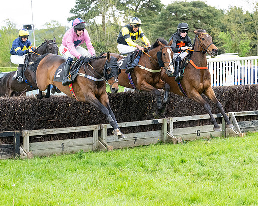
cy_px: 102
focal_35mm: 106
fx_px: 809
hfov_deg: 18.1
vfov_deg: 14.5
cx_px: 128
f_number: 4
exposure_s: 1/1600
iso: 1000
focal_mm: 70
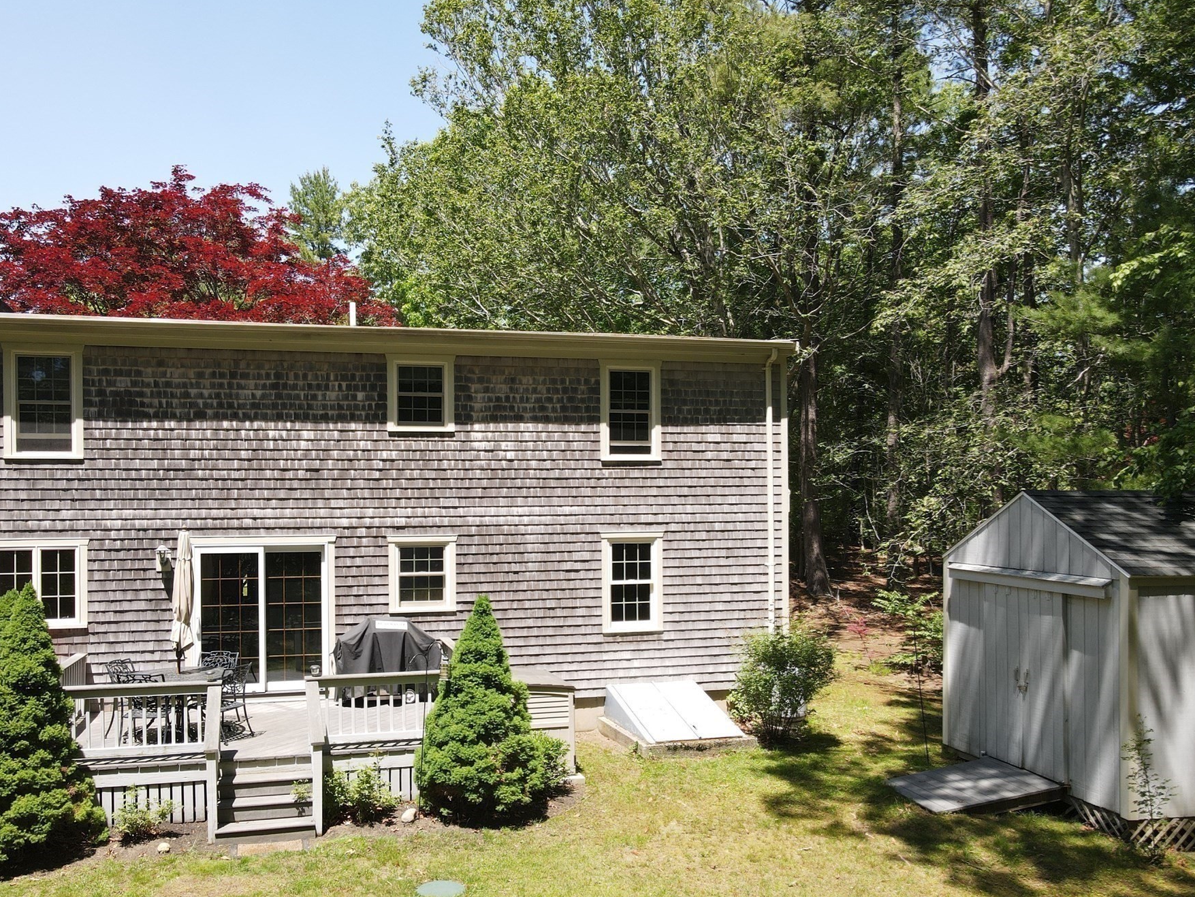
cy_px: 504
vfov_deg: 49.6
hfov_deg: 63.2
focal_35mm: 28
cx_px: 518
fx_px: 967
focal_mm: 4.5
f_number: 2.8
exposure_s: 1/250
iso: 100
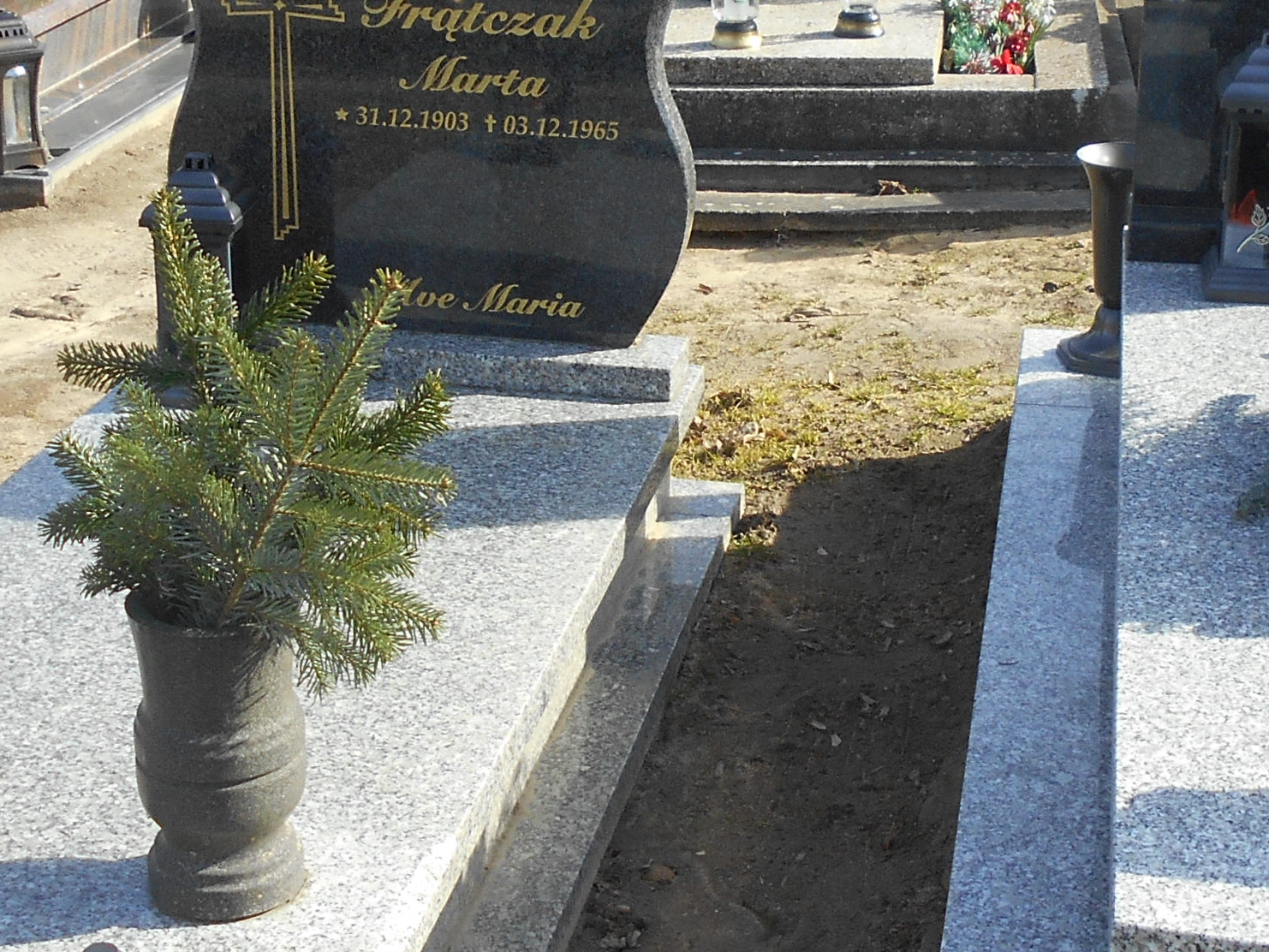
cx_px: 735
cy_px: 404
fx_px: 2347
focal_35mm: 64
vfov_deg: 22.9
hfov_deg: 30.2
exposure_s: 1/400
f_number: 3.2
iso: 80
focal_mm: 4.6
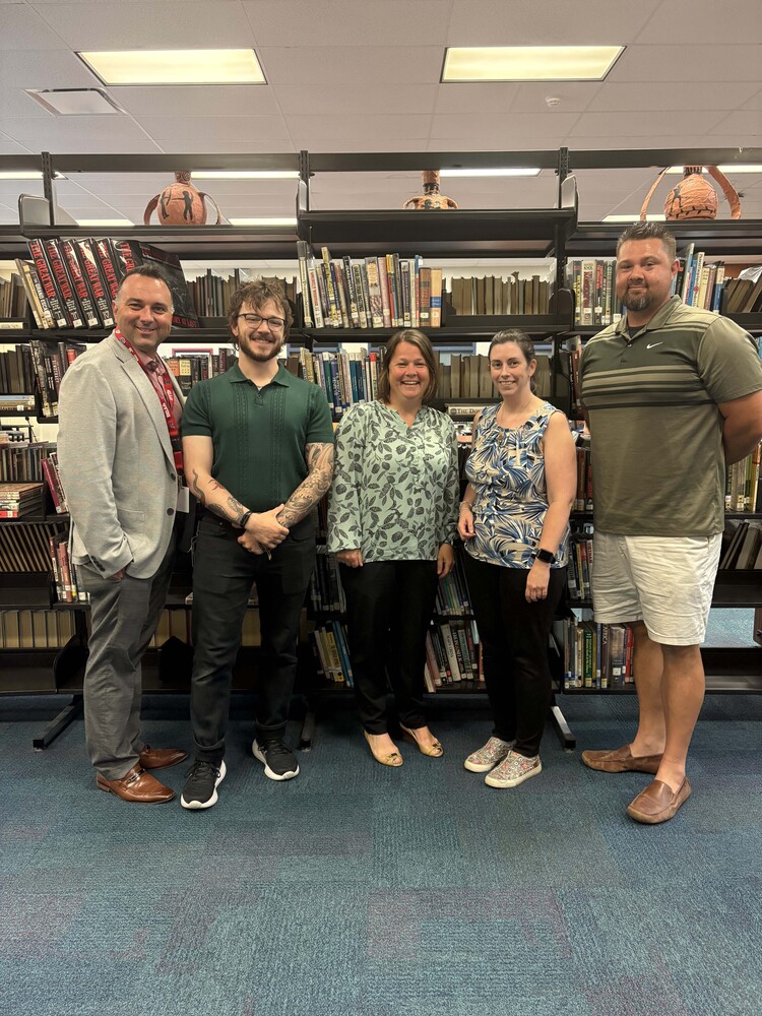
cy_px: 508
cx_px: 381
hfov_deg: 53.1
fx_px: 763
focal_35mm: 26
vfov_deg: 67.3
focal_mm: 5.96
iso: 250
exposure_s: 1/60
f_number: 1.6
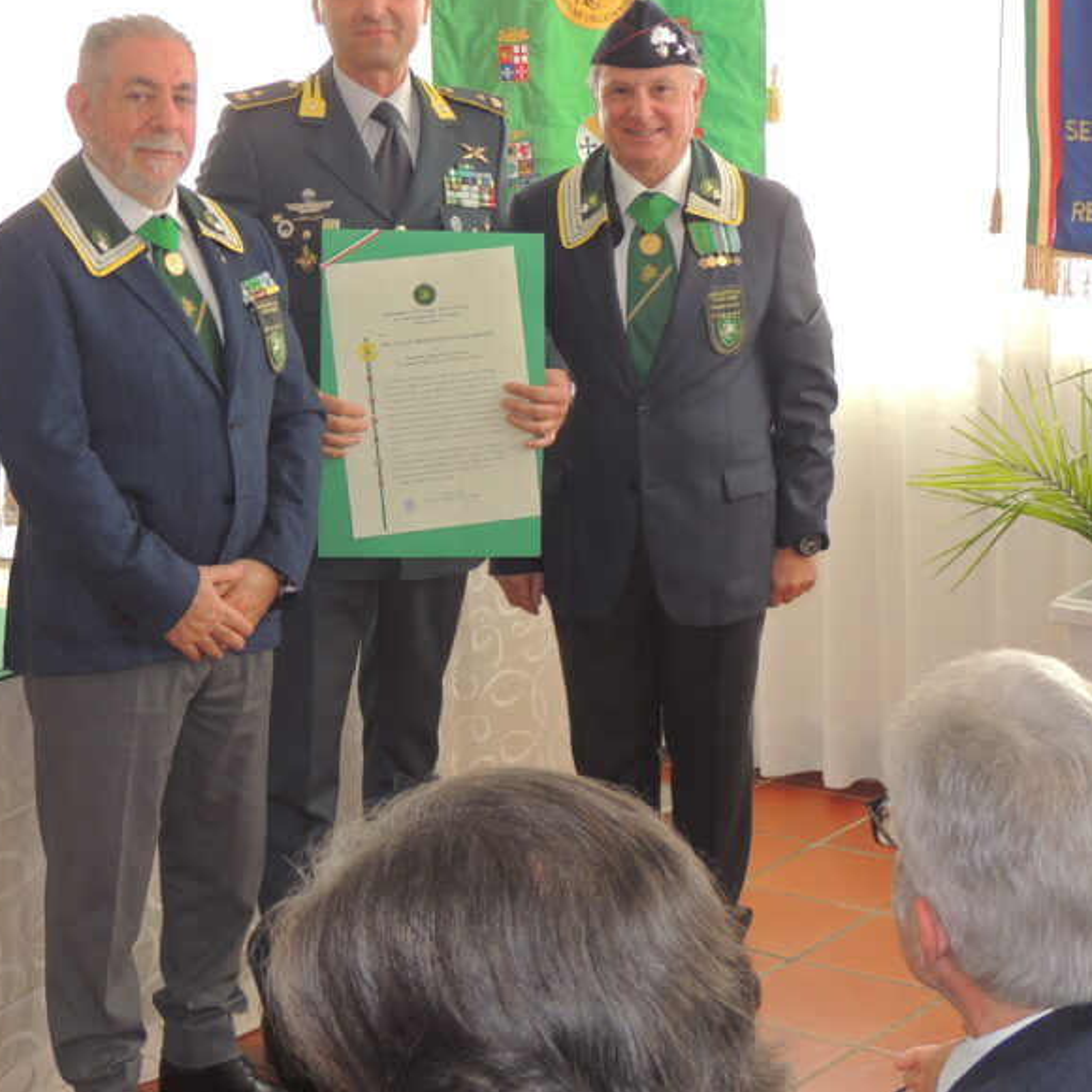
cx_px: 424
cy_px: 490
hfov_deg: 22.2
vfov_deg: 22.2
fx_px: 2784
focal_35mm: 78
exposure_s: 1/60
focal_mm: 8.9
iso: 100
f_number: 3.6
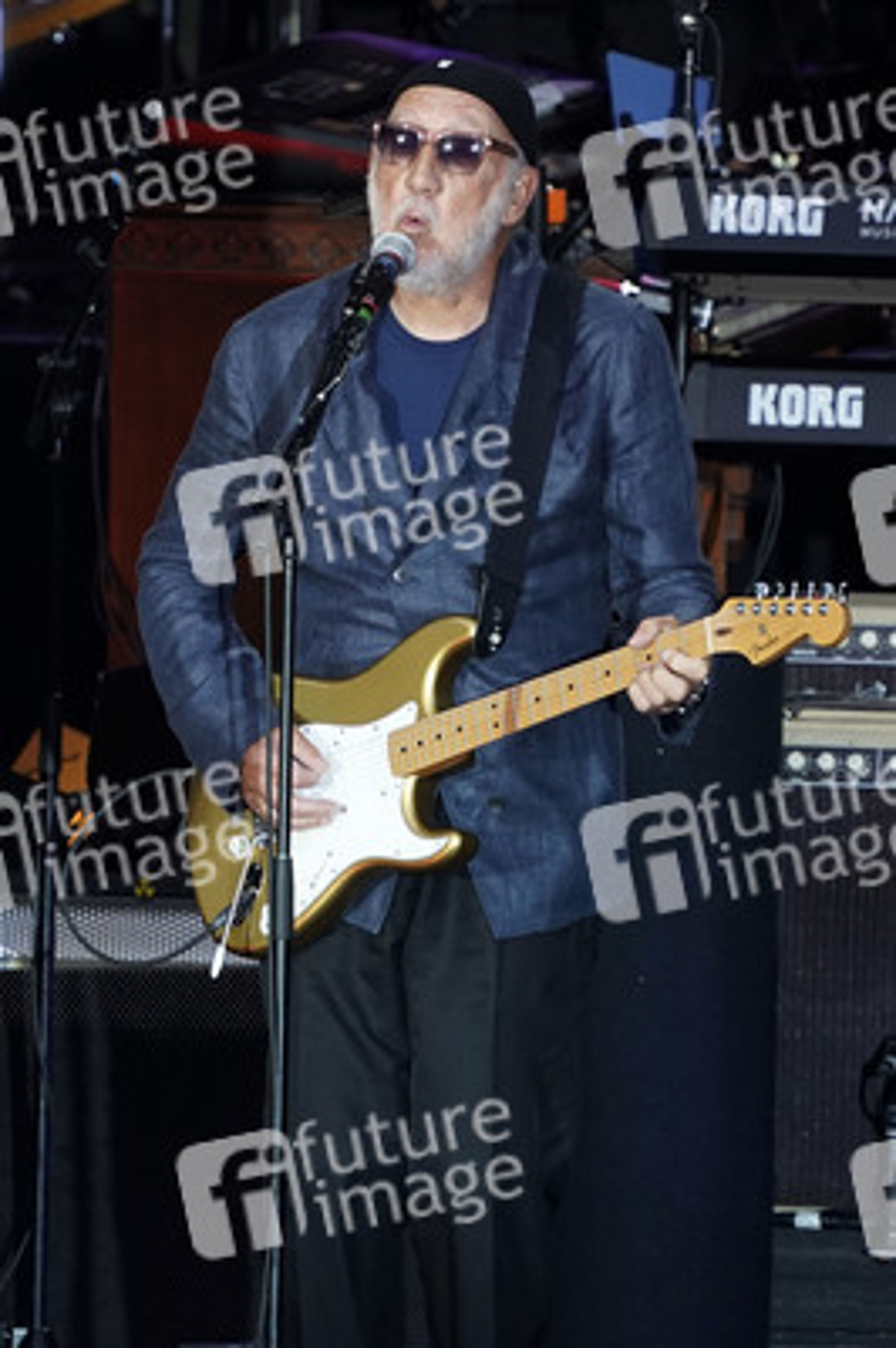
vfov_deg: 3.4
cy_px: 674
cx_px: 448
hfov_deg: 2.3
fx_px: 22437
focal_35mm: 600
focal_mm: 600
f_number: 6.3
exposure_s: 1/800
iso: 2000
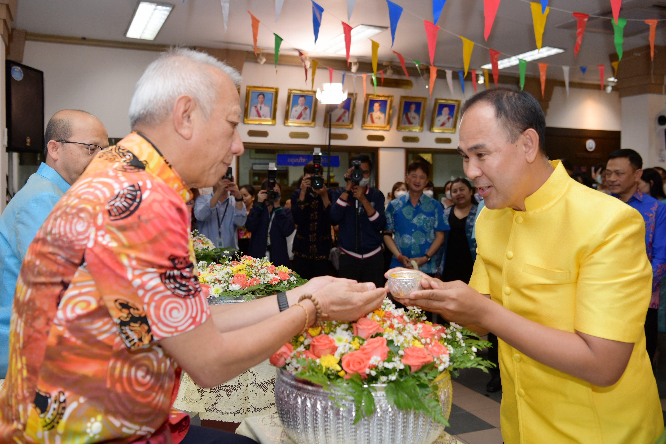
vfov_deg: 41.1
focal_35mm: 32
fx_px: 592
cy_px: 222
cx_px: 333
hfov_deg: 58.7
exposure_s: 1/200
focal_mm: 32
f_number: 4
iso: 640
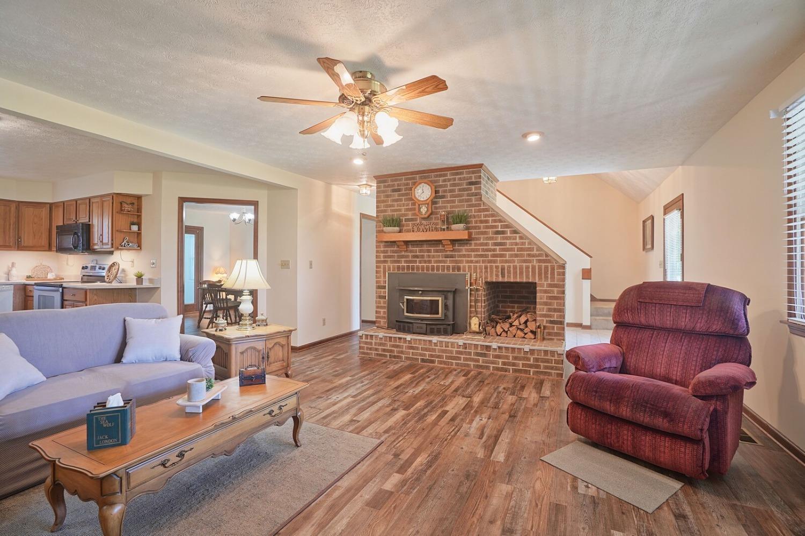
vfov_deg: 73.7
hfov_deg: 96.8
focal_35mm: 16
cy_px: 268
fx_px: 358
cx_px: 402
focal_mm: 16
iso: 400
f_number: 7.1
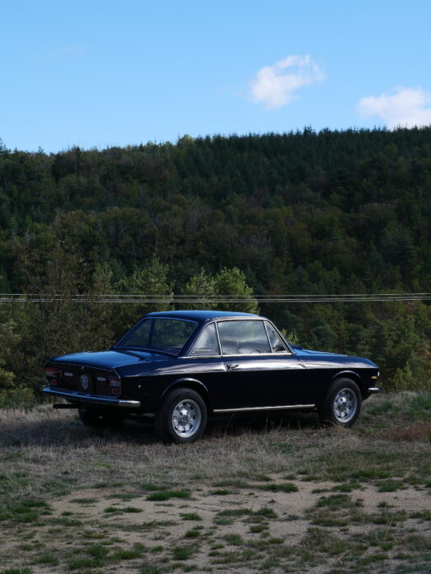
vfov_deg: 24.1
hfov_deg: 18.2
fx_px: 1343
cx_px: 193
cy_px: 326
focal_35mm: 81
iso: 200
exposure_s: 1/320
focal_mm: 35
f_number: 8
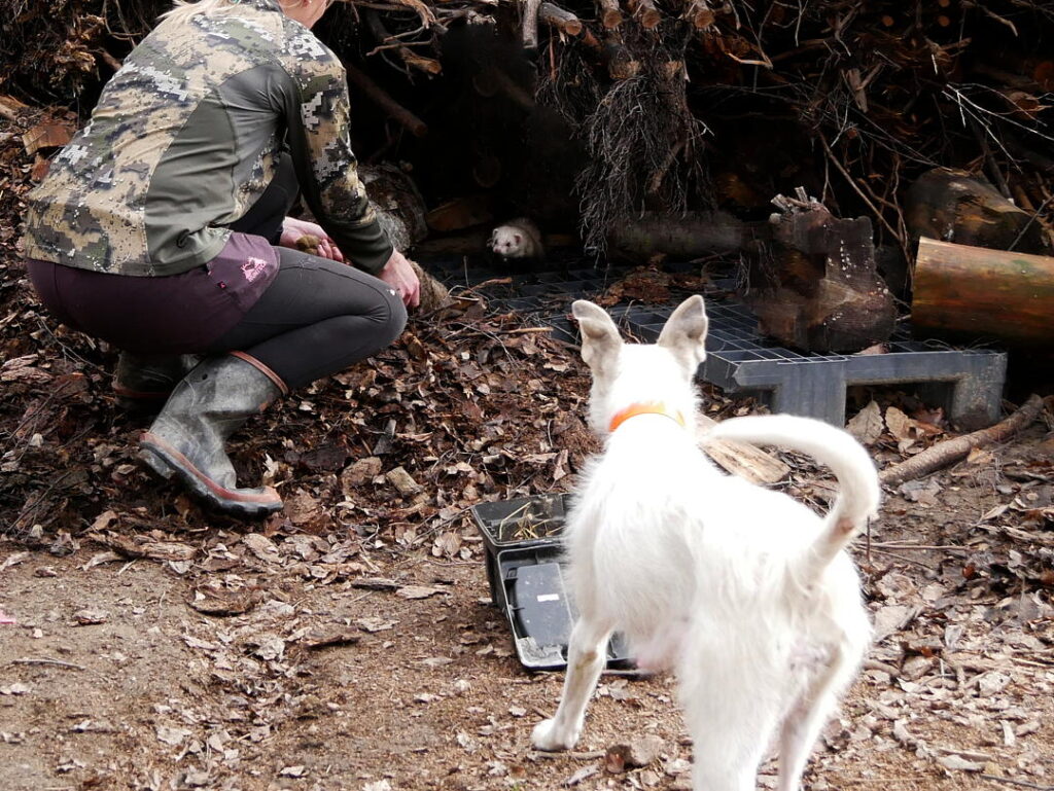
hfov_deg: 39.6
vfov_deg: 30.3
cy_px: 396
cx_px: 527
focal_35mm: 48
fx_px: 1462
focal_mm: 24
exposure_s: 1/500
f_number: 4.1
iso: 800
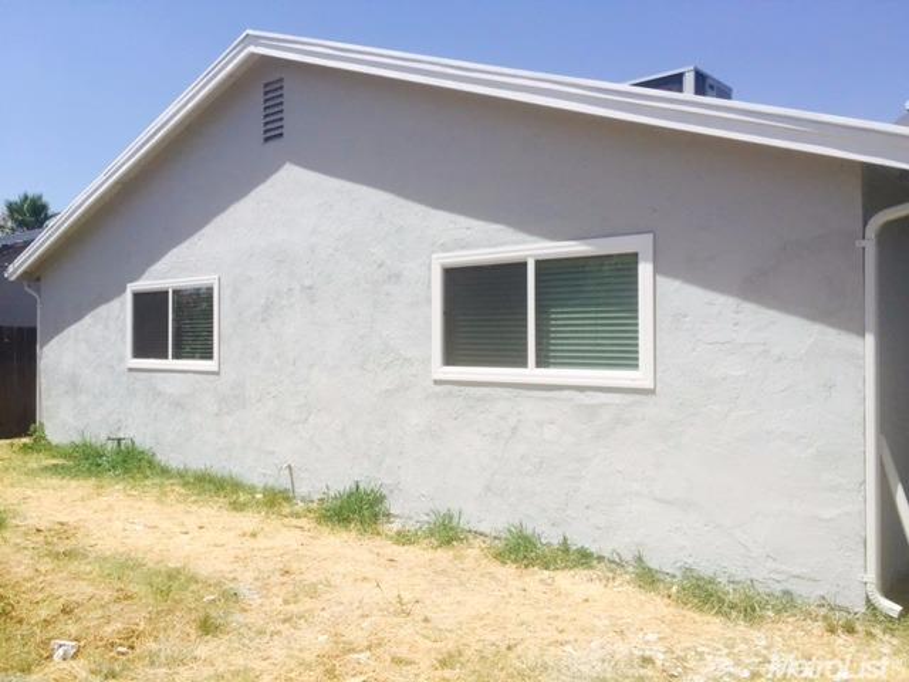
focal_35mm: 29
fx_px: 762
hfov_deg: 61.7
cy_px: 341
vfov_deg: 48.2
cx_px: 454
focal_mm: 4.15
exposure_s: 1/3049
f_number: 2.2
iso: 32
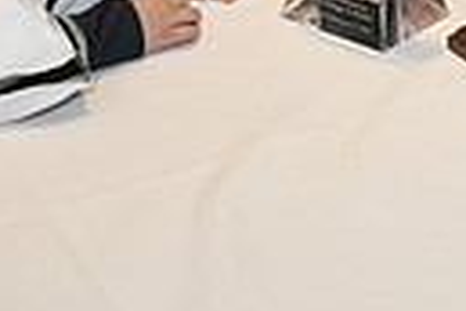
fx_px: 1864
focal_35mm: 144
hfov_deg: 13.6
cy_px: -374
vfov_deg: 8.8
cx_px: 632
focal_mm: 32
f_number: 11
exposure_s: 1/60
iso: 6400
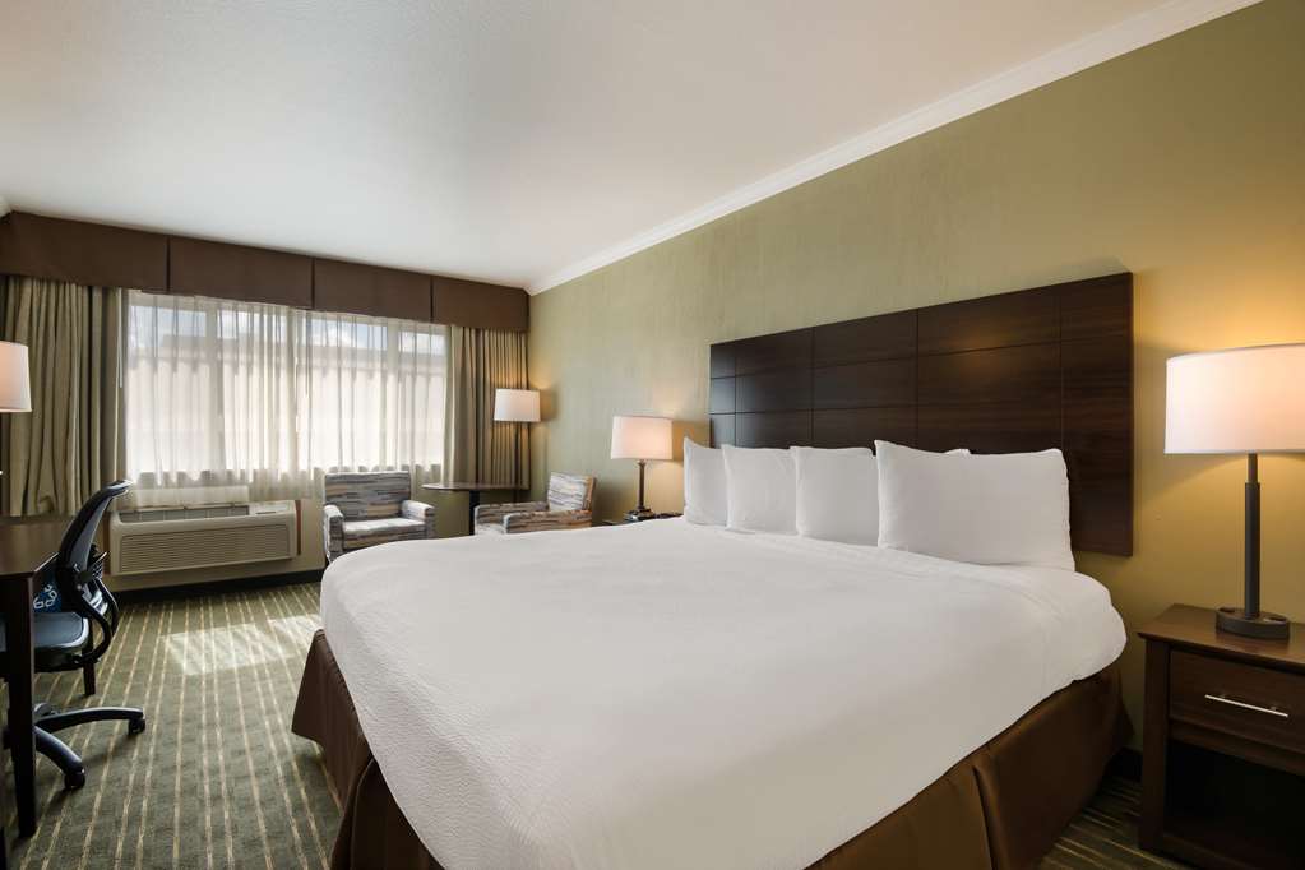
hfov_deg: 96.7
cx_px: 652
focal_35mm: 16
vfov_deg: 73.7
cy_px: 435
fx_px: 580
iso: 320
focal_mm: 16
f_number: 7.1
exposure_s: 1/3
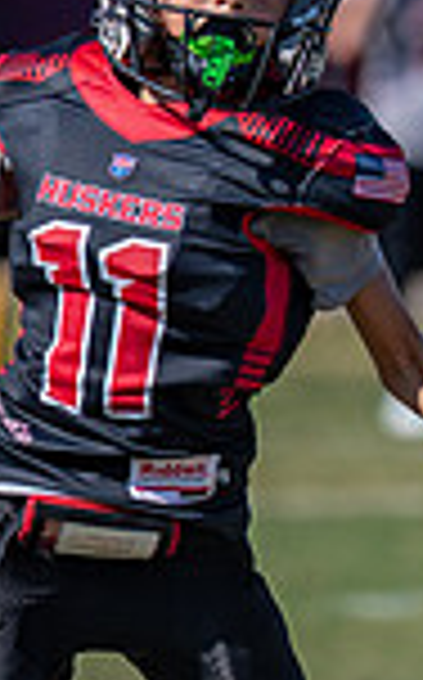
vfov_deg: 1.5
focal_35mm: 1404
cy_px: 393
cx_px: 86
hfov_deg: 0.9
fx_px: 25971
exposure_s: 1/2500
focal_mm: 194
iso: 100
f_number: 2.8
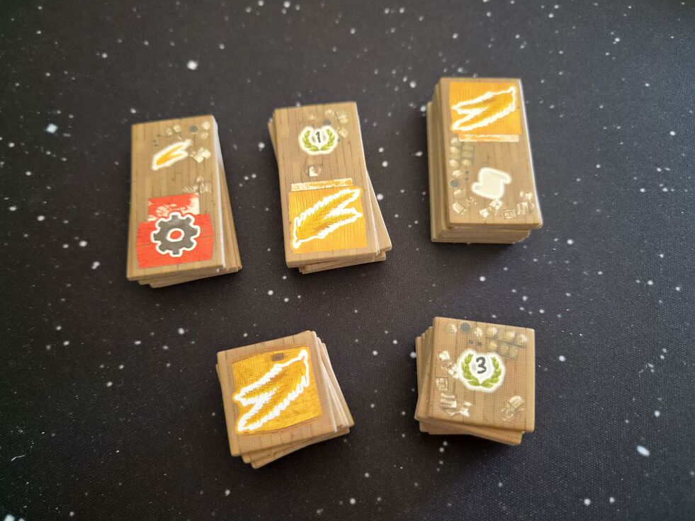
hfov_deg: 71.6
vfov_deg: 56.8
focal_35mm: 24
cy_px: 265
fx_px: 482
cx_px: 340
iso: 1250
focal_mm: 5.4
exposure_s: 1/100
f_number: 1.8
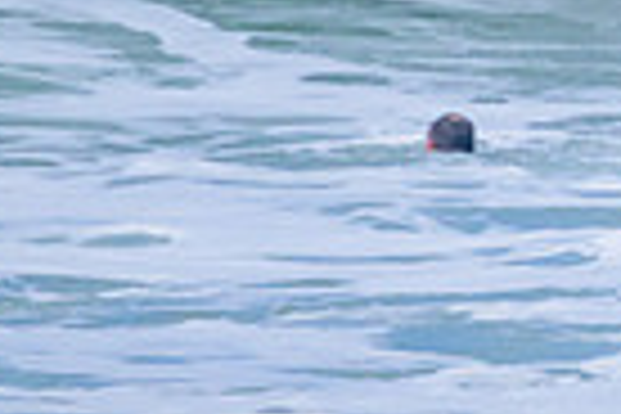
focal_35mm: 3354
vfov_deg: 0.4
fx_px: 57852
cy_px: -439
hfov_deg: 0.6
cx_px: 1238
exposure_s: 1/2000
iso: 2200
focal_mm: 800
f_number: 11
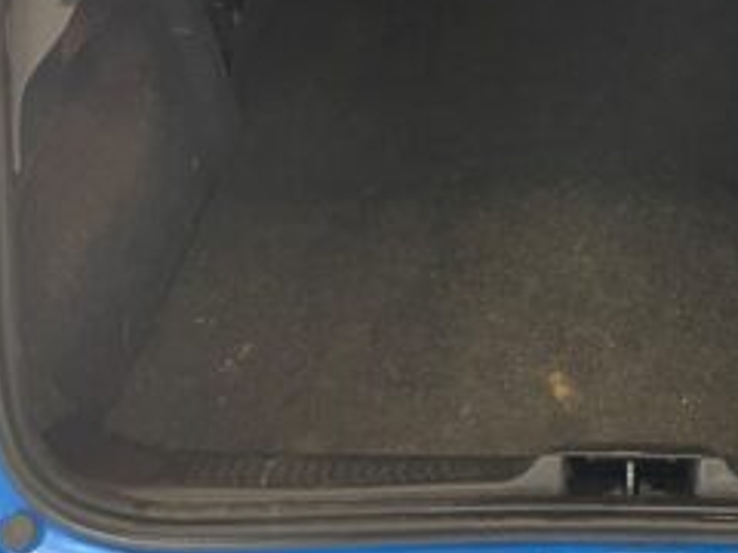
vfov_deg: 21.8
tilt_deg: -26.4
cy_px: 6
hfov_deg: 29.0
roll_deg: +0.2
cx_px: 615
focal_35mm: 65
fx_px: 1386
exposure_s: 1/60
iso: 200
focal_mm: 4.2
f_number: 1.6
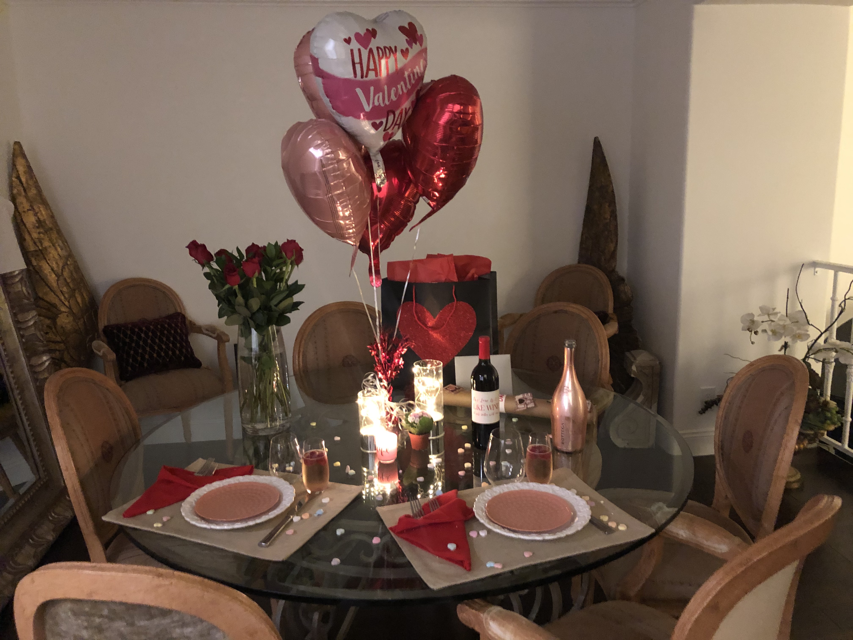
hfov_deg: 63.4
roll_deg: +1.5
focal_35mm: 28
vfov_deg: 49.7
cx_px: 426
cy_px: 320
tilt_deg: -10.3
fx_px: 690
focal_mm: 4
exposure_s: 1/4
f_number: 1.8
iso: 125
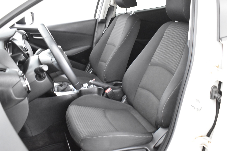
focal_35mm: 33
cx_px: 114
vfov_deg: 40.0
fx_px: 208
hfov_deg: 57.2
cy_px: 76
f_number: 3.8
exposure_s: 1/8
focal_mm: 22
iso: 3200
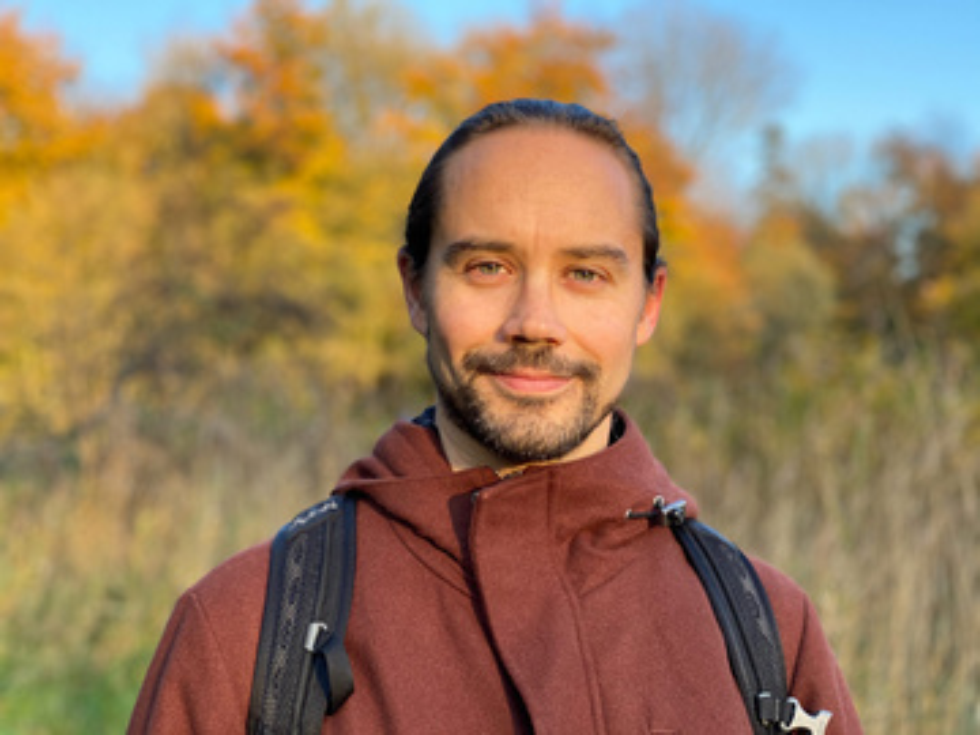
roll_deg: -0.8
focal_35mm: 52
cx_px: 490
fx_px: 1472
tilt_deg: +1.8
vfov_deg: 28.0
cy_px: 368
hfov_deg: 36.8
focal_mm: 6
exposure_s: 1/152
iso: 20
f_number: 2
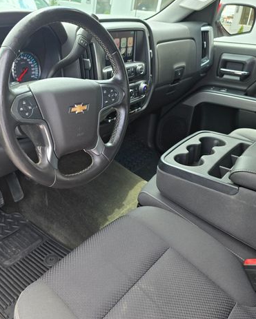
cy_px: 158
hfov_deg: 46.0
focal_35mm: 31
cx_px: 75
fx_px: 293
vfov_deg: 57.1
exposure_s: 1/180
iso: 40
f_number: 1.7
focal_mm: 6.3
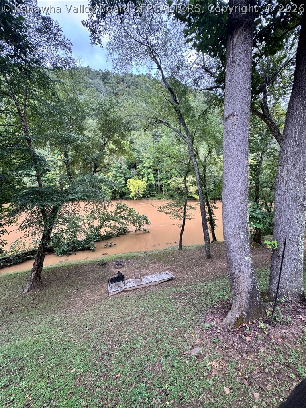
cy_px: 204
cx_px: 153
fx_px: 165
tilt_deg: -7.0
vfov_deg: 102.1
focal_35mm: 14
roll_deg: +0.0
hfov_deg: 85.7
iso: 100
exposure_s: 1/99
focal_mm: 2.22
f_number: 2.2
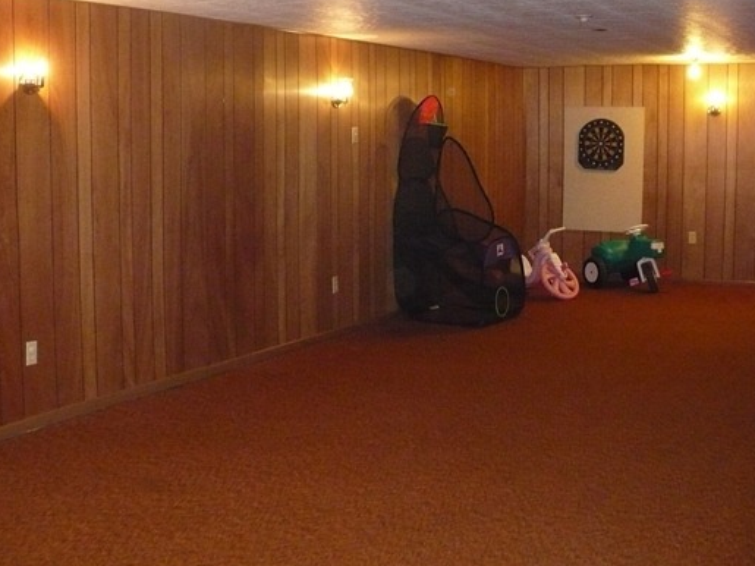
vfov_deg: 31.5
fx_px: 1003
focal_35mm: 46
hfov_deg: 41.2
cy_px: 249
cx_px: 367
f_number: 2.8
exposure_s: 1/30
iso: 640
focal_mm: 6.1
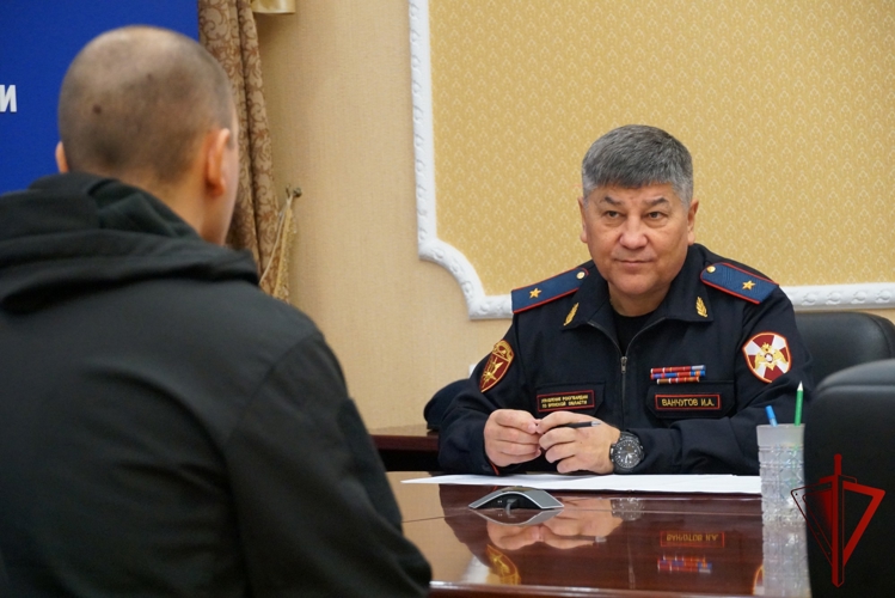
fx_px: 2798
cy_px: 299
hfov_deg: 18.2
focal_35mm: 112
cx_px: 448
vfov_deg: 12.2
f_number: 5.6
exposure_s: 1/100
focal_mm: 75
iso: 6400
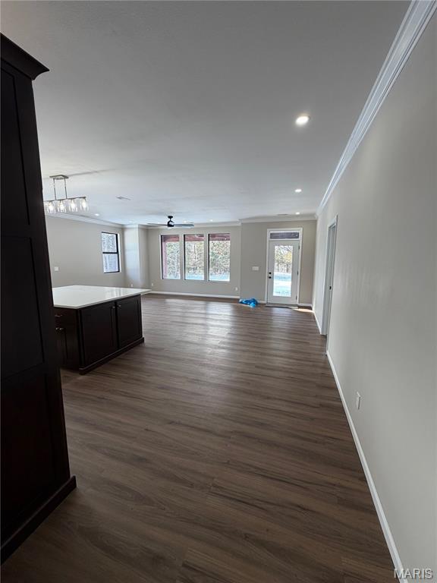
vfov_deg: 102.1
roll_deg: -0.5
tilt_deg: -8.1
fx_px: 236
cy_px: 292
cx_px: 218
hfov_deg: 85.7
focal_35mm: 14
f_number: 2.2
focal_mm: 2.22
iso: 100
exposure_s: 1/120
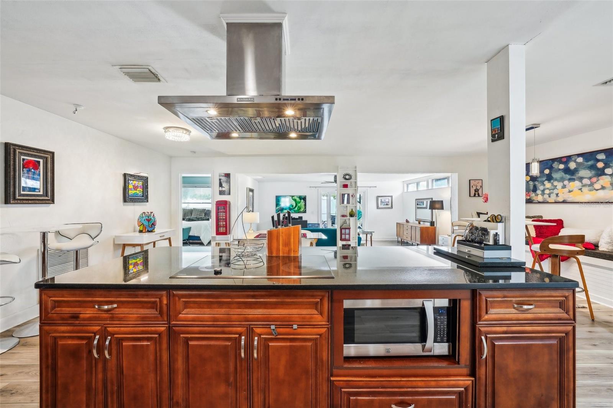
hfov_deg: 104.3
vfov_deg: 81.2
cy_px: 204
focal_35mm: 14
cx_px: 306
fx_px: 238
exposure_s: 1/10
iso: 400
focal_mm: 14
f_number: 8
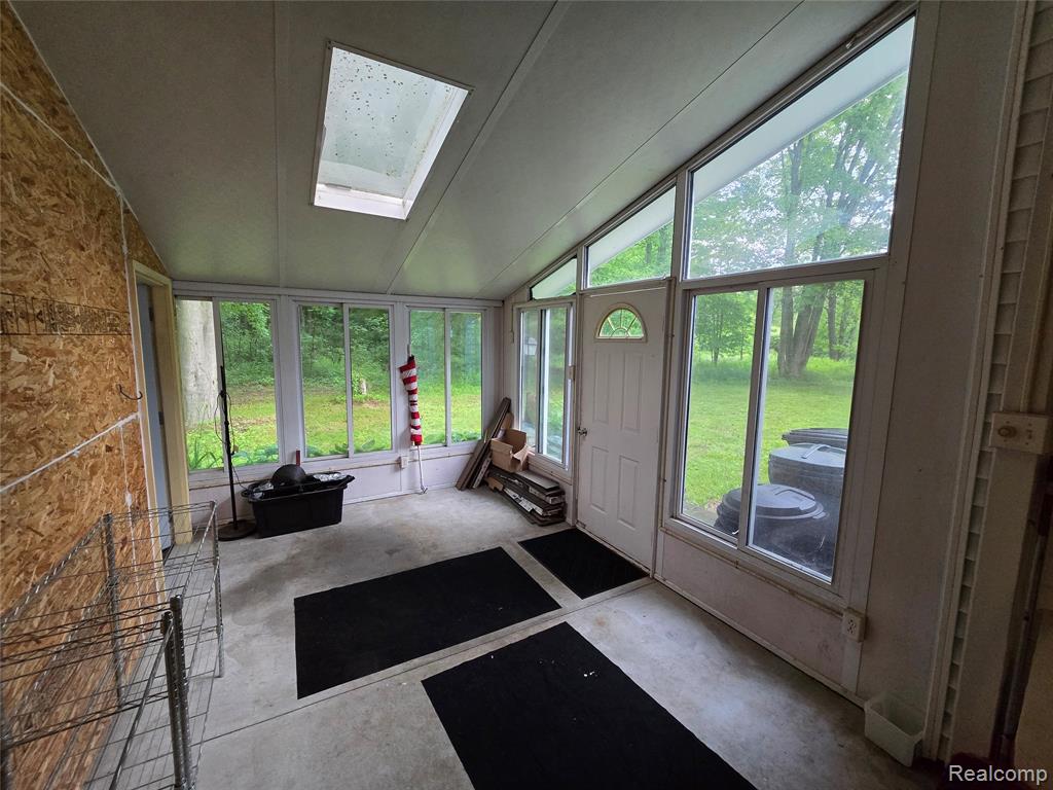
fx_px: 395
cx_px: 526
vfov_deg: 89.9
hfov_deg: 106.2
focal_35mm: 13
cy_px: 395
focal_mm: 2.2
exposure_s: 1/60
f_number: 2.2
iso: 400
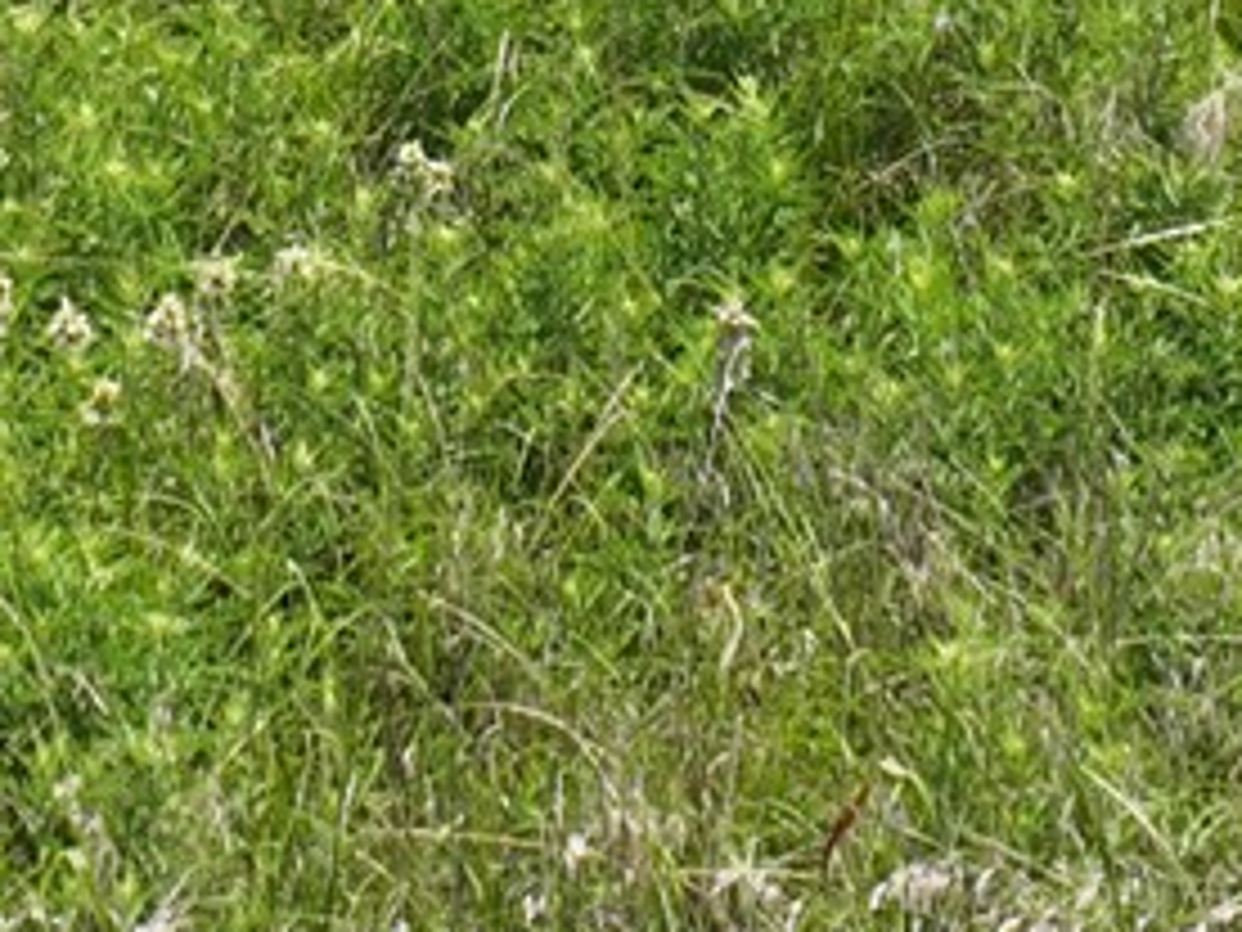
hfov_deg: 11.1
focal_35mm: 178
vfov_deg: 7.6
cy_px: -1529
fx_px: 6387
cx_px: 502
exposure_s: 1/3200
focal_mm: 12.29
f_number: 2.8
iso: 100
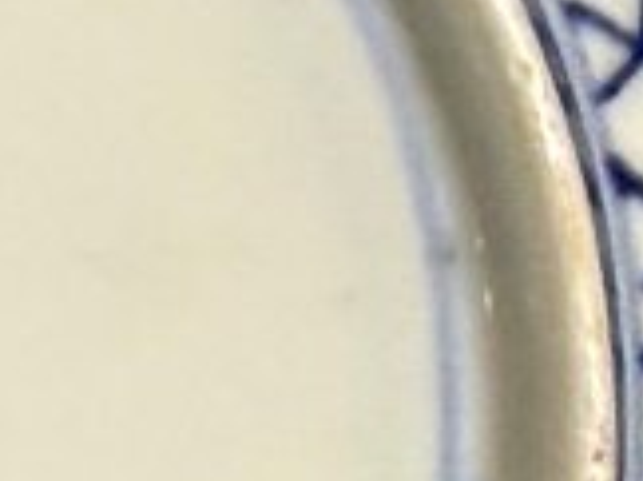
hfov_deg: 10.1
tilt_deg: -88.1
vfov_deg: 8.3
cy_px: 342
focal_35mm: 178
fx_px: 3301
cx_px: -742
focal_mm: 2.22
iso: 400
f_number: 2.2
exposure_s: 1/50
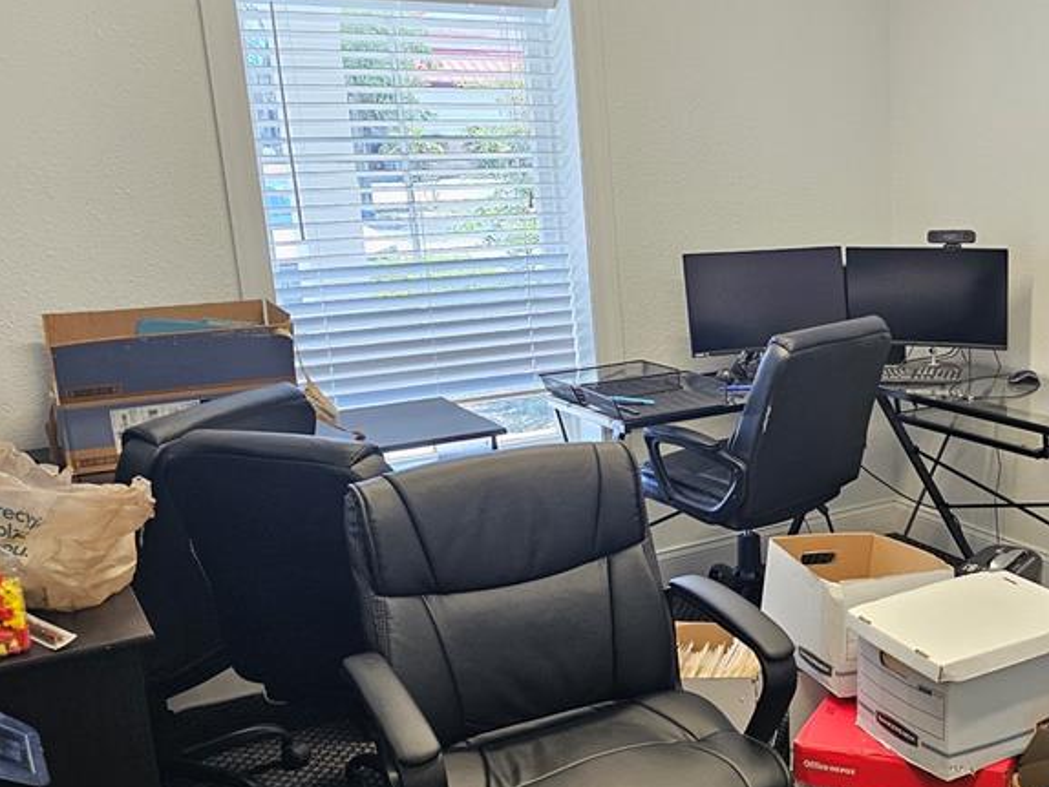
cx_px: 875
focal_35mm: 41
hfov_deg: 43.1
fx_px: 1243
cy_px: 449
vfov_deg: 35.1
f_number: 1.7
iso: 200
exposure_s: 1/180
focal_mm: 6.3
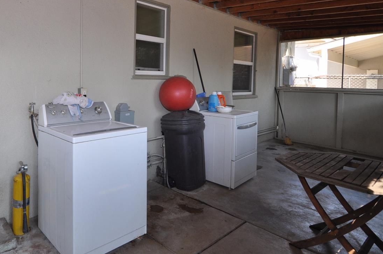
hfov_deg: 74.1
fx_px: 241
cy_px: 88
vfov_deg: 54.6
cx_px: 122
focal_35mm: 23
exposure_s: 1/125
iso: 400
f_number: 5.6
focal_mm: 11
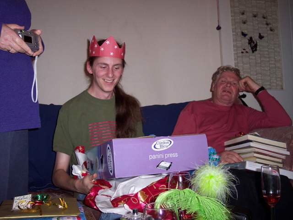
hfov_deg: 49.0
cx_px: 146
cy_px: 110
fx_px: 322
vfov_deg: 37.7
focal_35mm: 38
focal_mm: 8
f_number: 2.8
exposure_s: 1/30
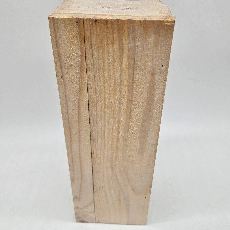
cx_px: 118
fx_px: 226
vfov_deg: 53.9
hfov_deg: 54.0
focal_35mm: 30
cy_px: 101
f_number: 1.8
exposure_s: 1/200
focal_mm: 5.4
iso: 25
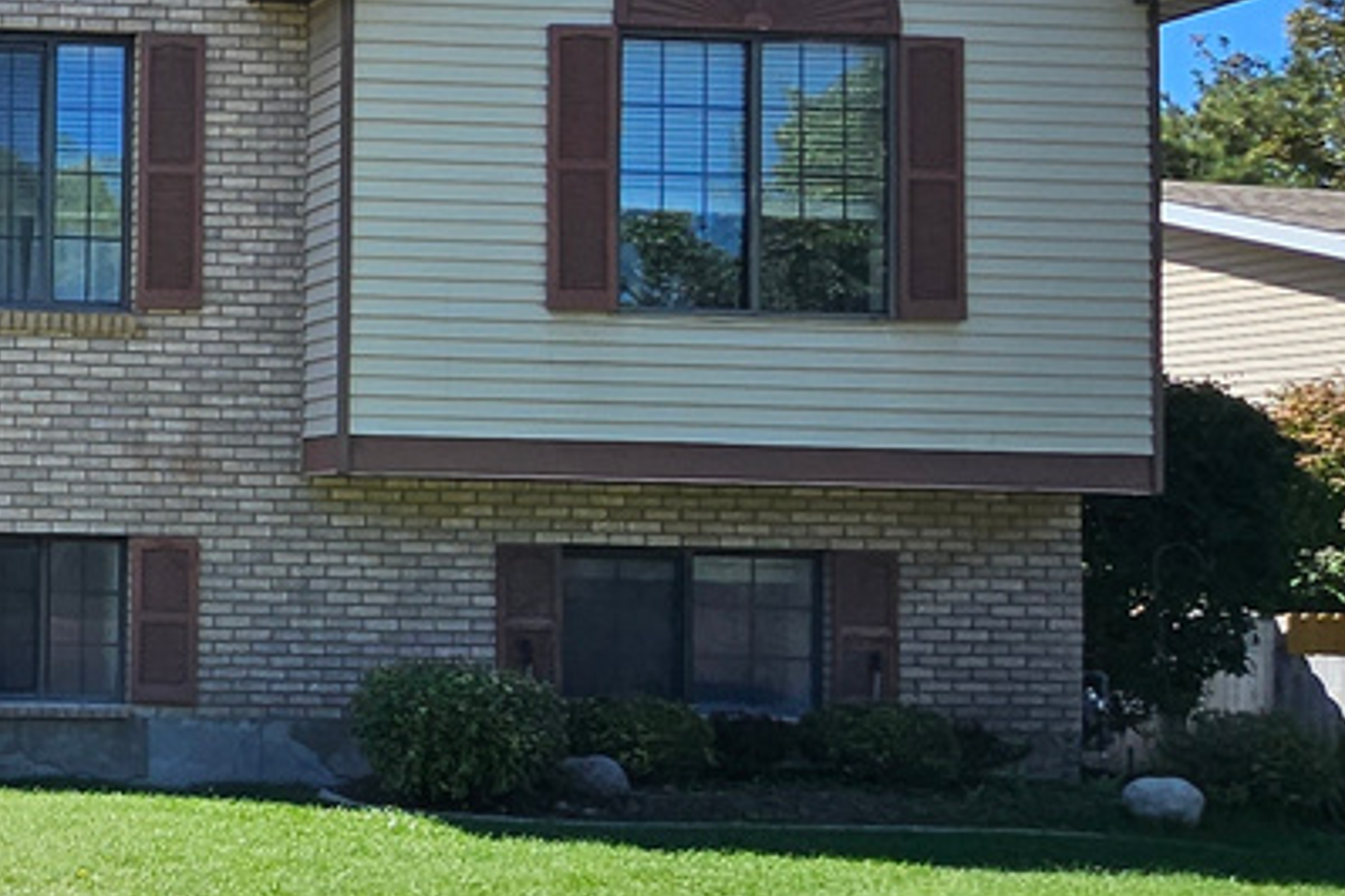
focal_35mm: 52
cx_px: -415
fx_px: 1943
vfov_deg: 26.0
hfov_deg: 30.1
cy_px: 505
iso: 32
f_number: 2.2
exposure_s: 1/909
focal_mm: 1.74
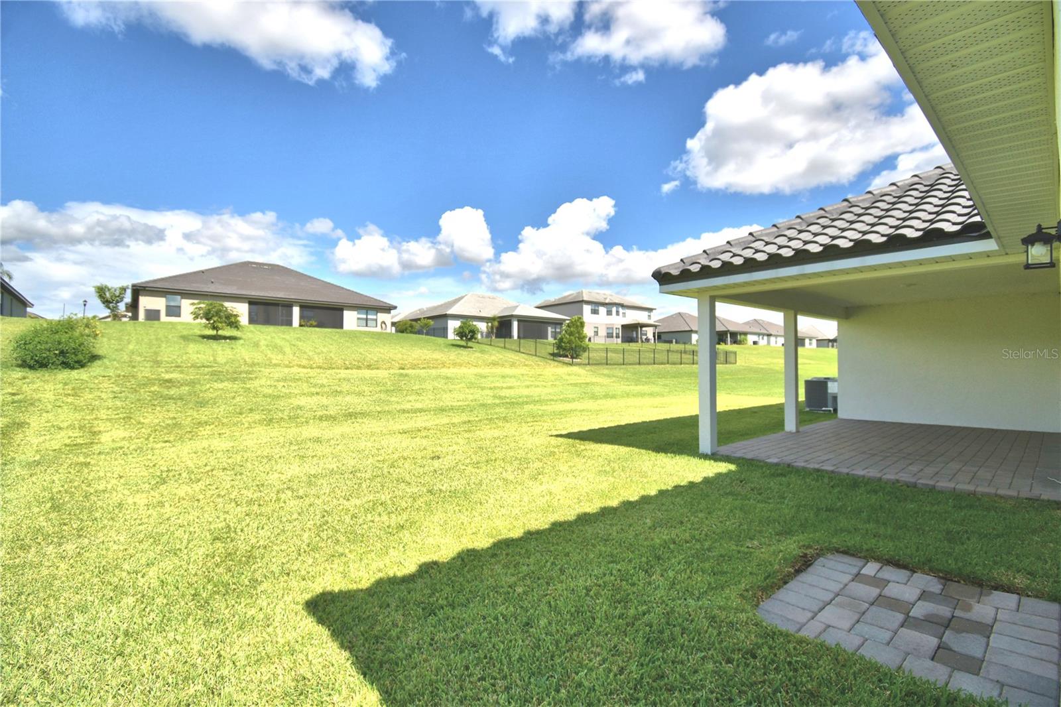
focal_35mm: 15
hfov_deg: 100.4
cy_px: 354
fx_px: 442
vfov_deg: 77.3
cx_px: 530
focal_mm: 10
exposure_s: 1/1600
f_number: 4.5
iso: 100
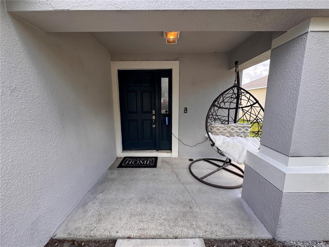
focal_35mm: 14
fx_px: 133
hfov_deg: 102.1
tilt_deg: -8.3
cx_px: 164
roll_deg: +0.6
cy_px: 124
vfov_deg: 85.7
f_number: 2.2
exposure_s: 1/163
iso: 40
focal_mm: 2.22
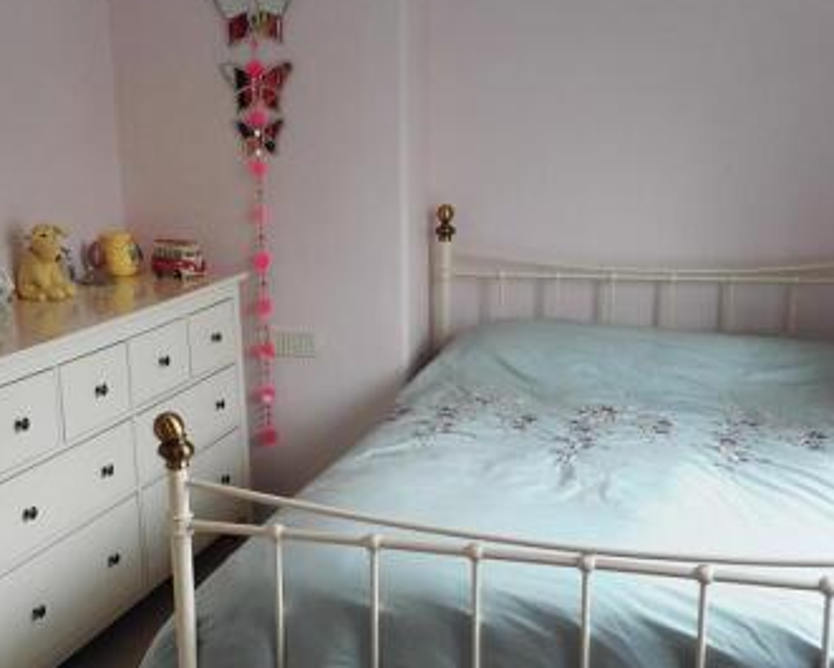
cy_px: 392
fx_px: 1062
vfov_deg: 34.8
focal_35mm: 43
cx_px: 324
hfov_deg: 42.6
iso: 110
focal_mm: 4.5
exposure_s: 1/30
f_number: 3.7
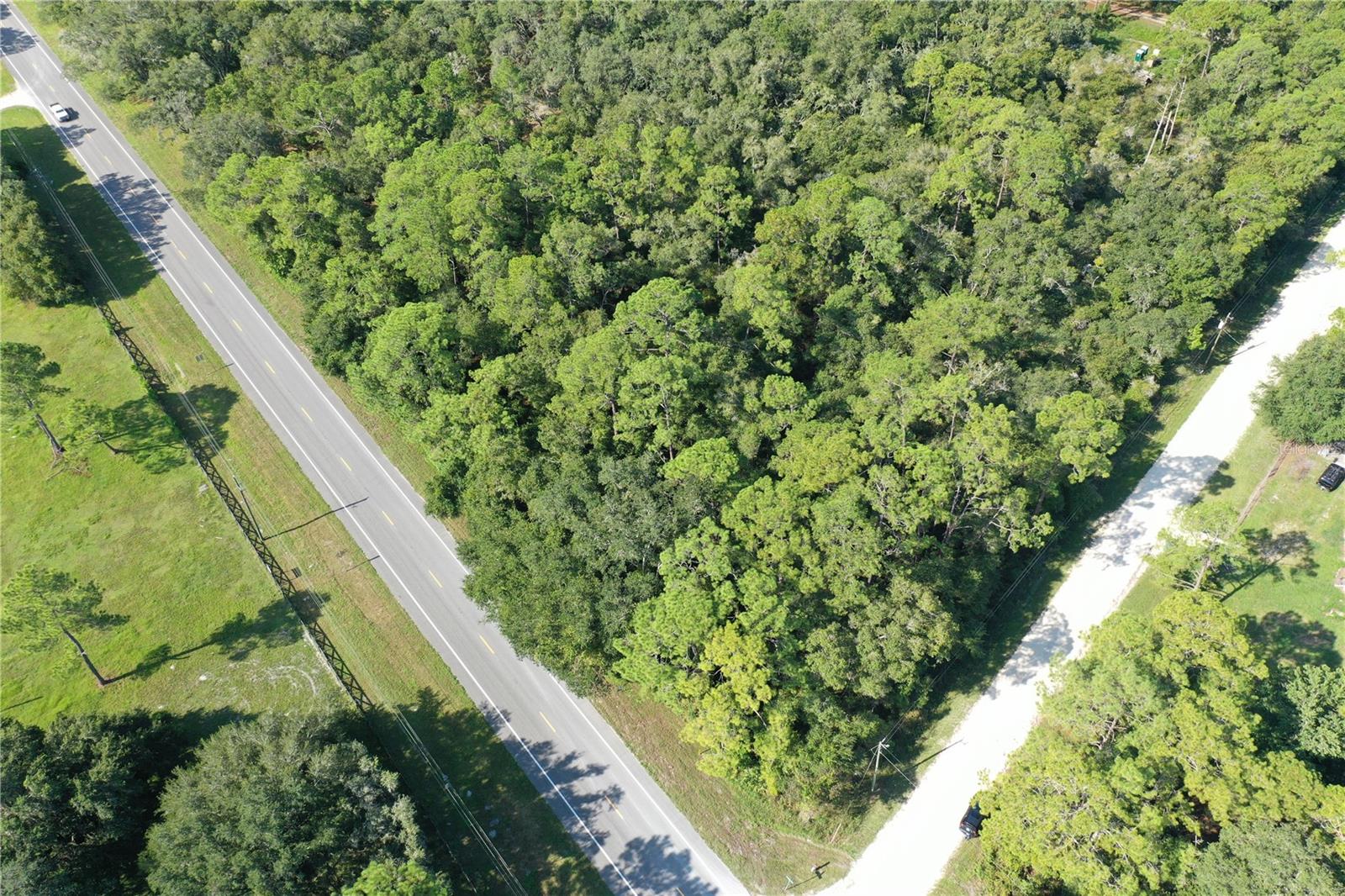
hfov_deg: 65.5
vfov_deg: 46.4
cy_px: 448
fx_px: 1046
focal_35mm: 28
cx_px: 672
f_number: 3.5
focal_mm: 10.26
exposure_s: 1/40
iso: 100
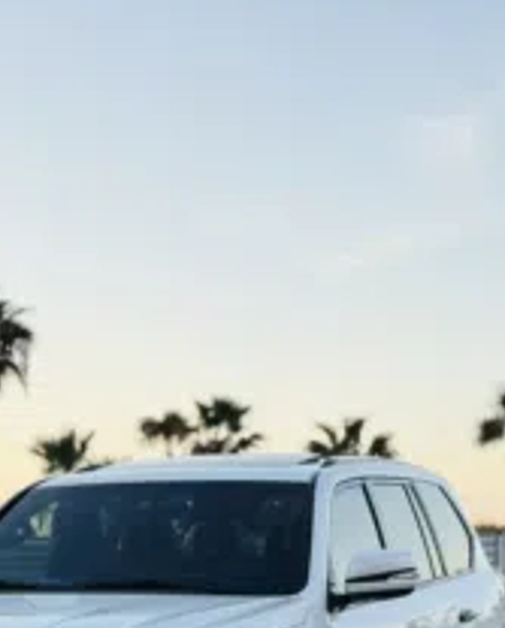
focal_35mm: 90
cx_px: 115
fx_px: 1678
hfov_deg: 17.0
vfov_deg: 20.9
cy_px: 525
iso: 64
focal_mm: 6.76
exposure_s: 1/926
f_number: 1.78
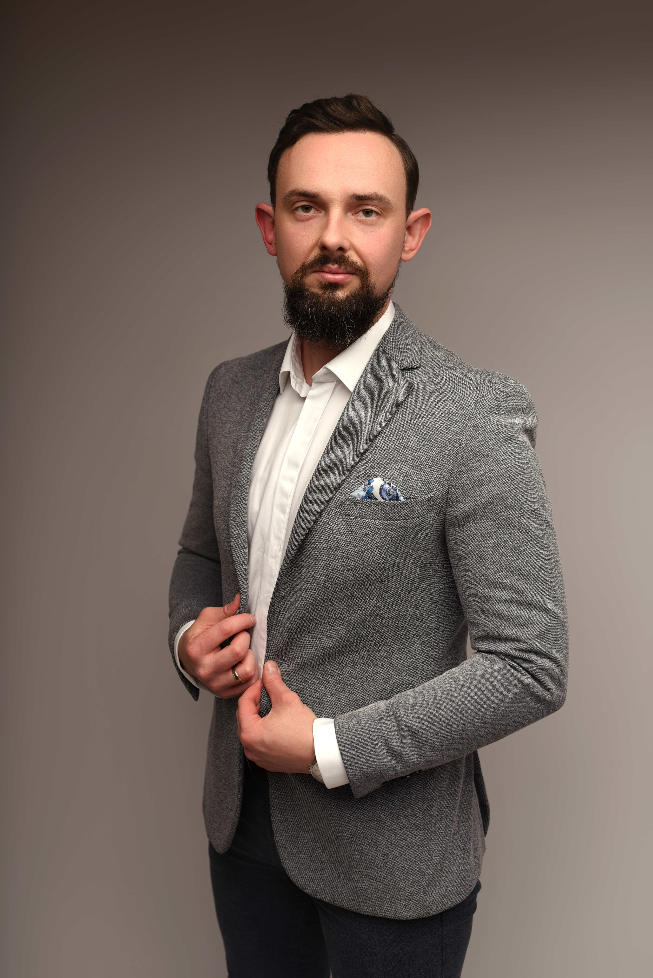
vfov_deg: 54.4
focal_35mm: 35
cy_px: 489
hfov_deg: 37.9
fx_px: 951
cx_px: 326
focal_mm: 35
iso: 160
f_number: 3.5
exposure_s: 1/200
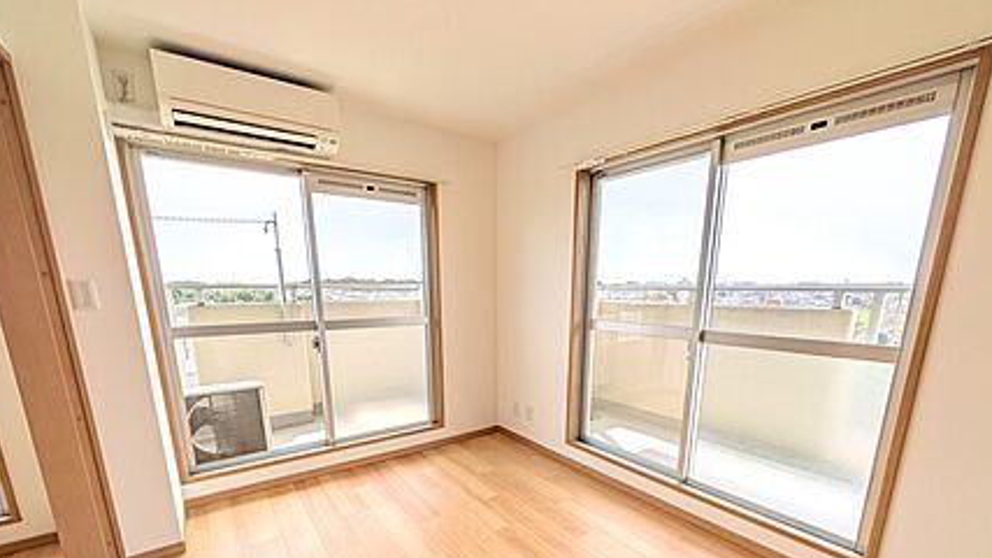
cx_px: 497
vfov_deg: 64.8
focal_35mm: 16
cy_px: 384
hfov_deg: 99.4
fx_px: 421
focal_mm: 1.83
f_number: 2.2
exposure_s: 1/822
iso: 52
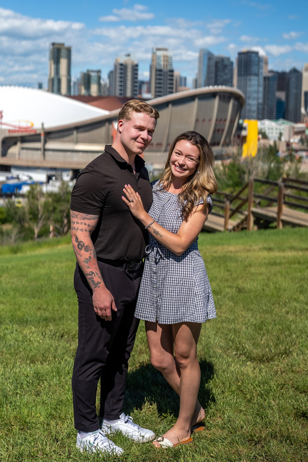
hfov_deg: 37.9
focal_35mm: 35
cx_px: 154
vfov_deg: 54.4
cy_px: 231
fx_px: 449
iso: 50
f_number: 2
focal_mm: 35
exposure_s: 1/5000
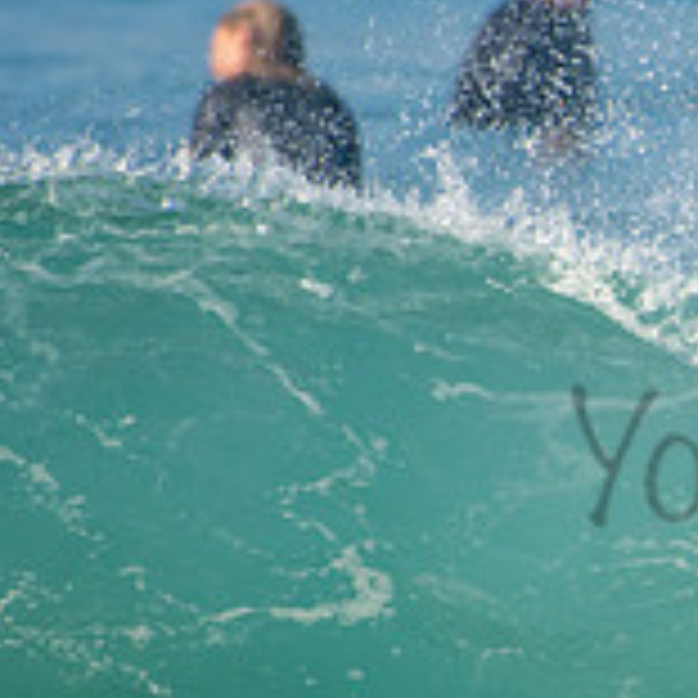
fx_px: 54272
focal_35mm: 2379
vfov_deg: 0.7
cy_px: 417
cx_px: 1036
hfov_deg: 0.7
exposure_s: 1/1600
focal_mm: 500
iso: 250
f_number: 5.6
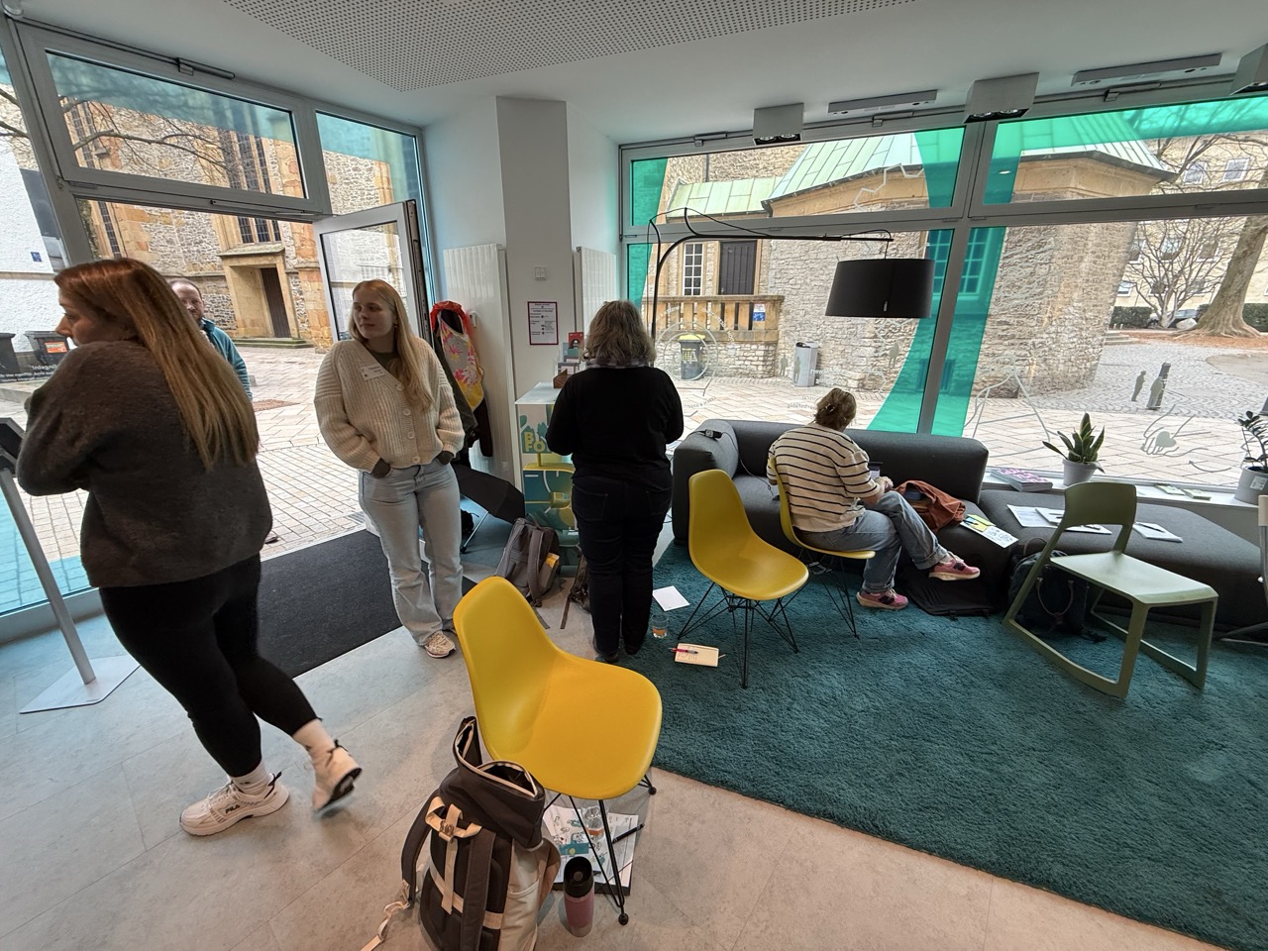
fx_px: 513
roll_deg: +0.1
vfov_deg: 85.7
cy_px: 476
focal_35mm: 14
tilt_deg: -17.1
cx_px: 634
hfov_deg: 102.1
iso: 125
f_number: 2.2
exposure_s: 1/100
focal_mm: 2.22
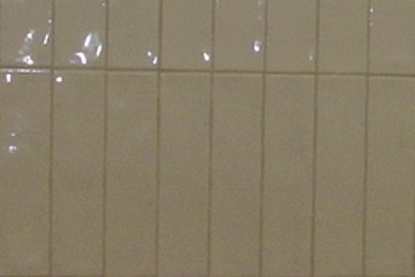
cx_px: 751
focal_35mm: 220
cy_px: 48
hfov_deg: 8.9
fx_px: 2538
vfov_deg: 6.2
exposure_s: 1/60
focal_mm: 12.2
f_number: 13
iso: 400
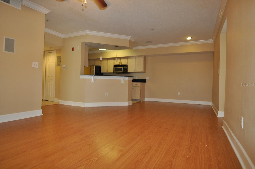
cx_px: 128
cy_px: 84
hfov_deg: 81.3
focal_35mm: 21
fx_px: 149
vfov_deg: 59.3
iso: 800
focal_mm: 14
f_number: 4
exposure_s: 1/60
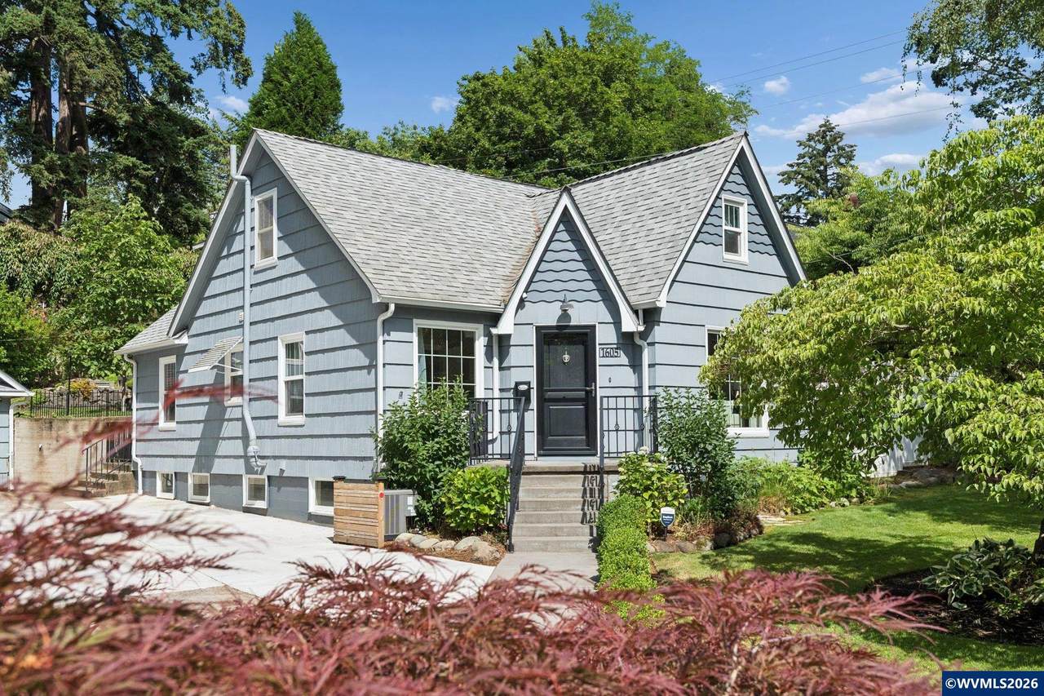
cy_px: 348
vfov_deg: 37.8
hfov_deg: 54.4
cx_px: 522
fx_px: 1015
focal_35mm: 35
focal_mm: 35
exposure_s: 1/2500
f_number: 8
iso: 800
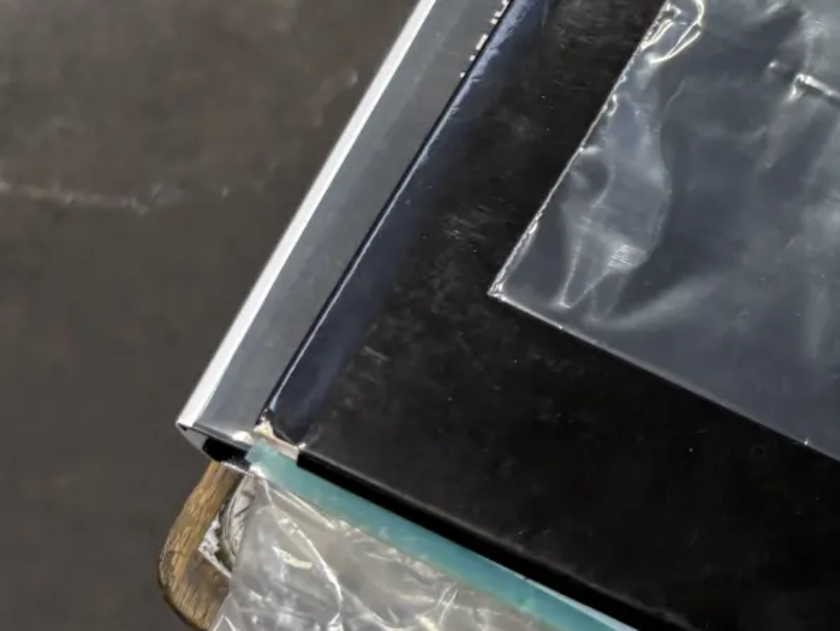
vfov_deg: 17.4
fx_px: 2039
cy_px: 85
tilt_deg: -64.9
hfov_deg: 21.3
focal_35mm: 84
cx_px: 1063
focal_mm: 5.96
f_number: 1.6
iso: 50
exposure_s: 1/100
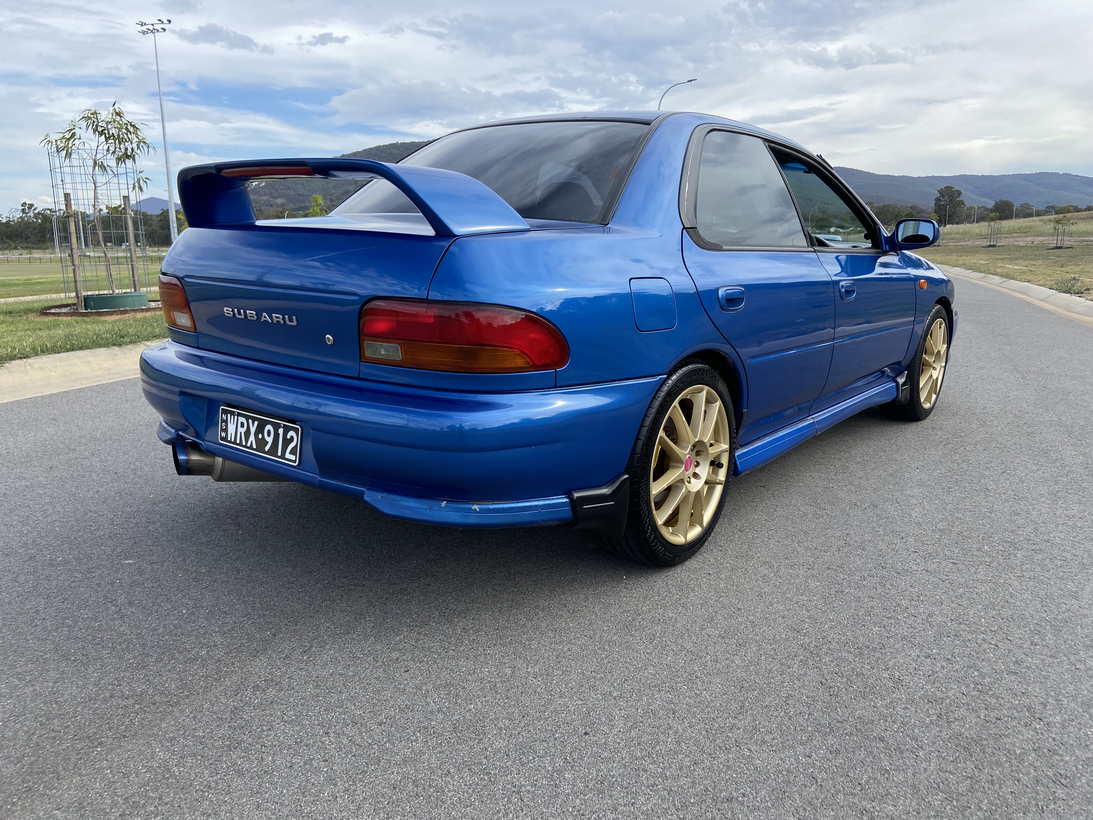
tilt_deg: -9.4
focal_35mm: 26
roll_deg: +0.2
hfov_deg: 67.3
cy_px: 410
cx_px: 546
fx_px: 821
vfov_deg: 53.1
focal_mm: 4.25
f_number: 1.8
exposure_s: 1/1170
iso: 32
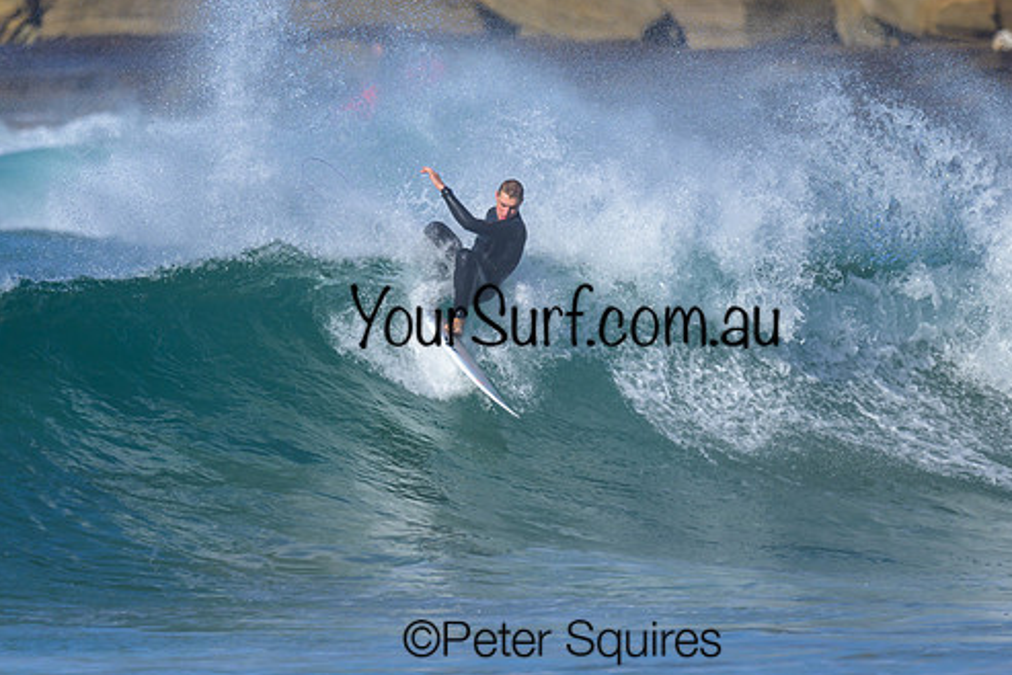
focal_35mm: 1293
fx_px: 36356
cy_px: 326
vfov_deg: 1.1
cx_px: 401
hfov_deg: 1.6
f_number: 6.3
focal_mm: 800
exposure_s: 1/2000
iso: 250
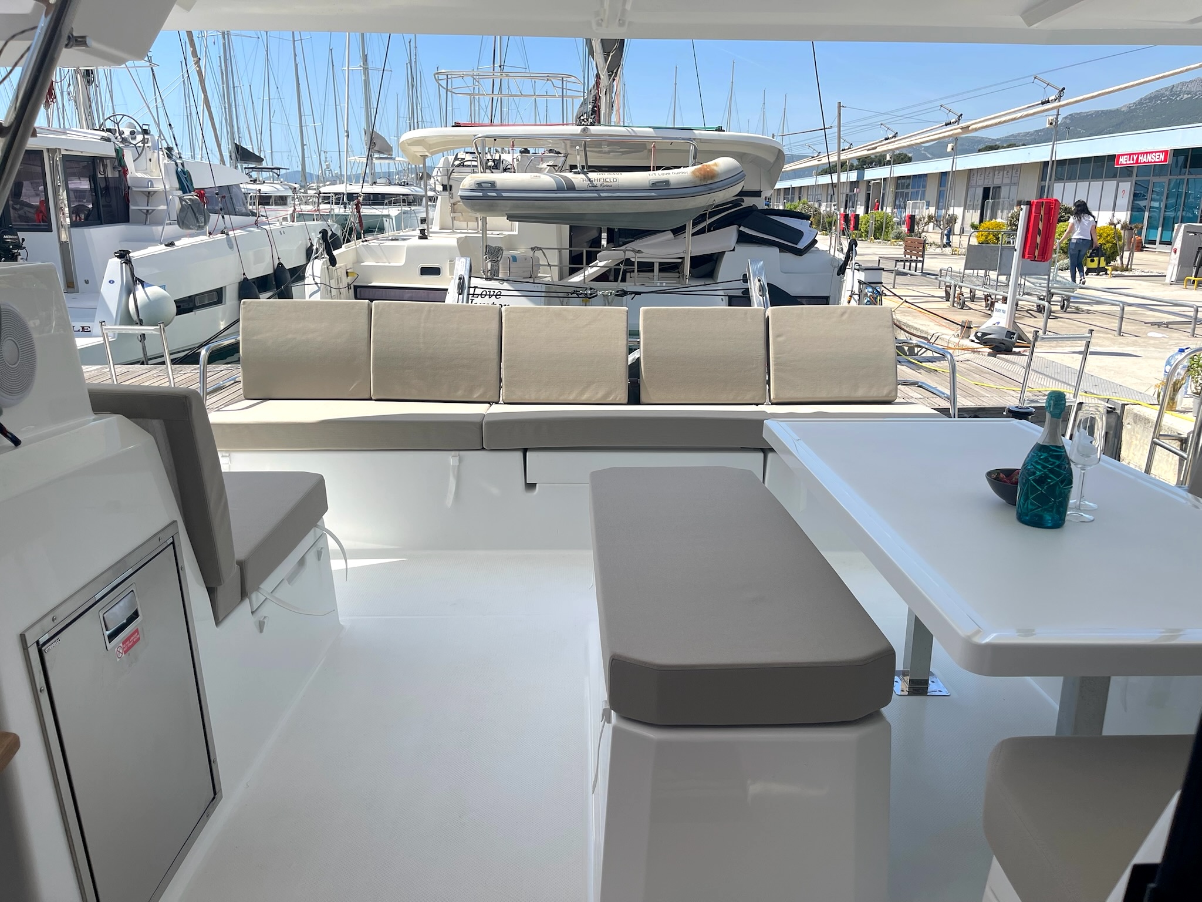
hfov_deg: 69.4
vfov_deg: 54.9
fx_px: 868
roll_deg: -1.3
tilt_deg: -14.7
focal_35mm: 25
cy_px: 451
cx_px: 601
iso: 32
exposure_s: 1/3559
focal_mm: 5.1
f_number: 1.6
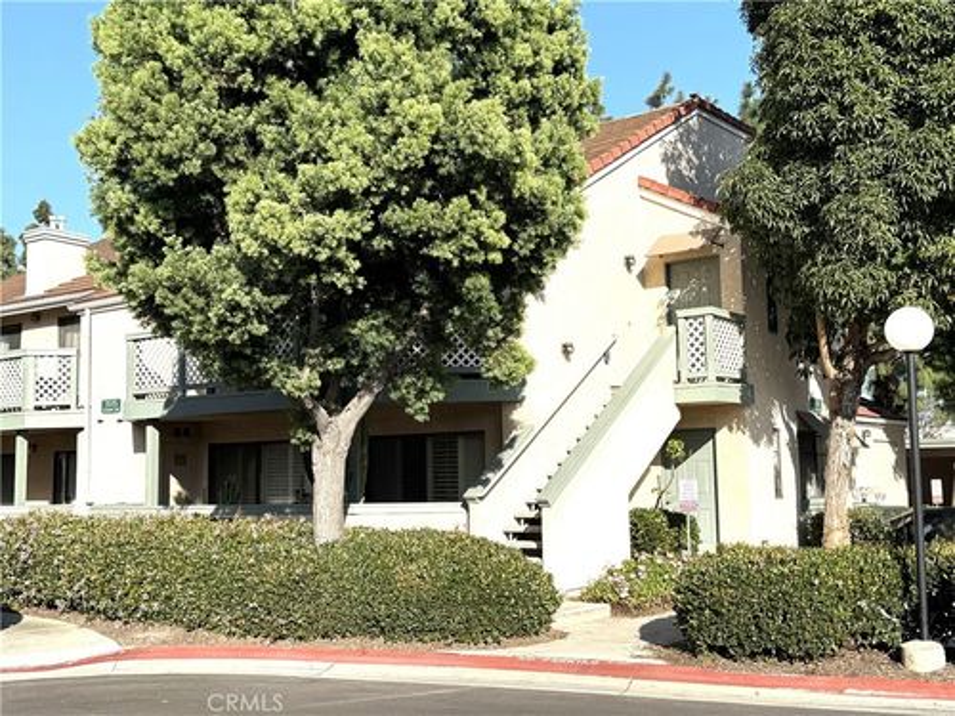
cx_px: 478
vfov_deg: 36.0
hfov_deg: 46.8
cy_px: 358
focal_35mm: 40
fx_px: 1104
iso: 80
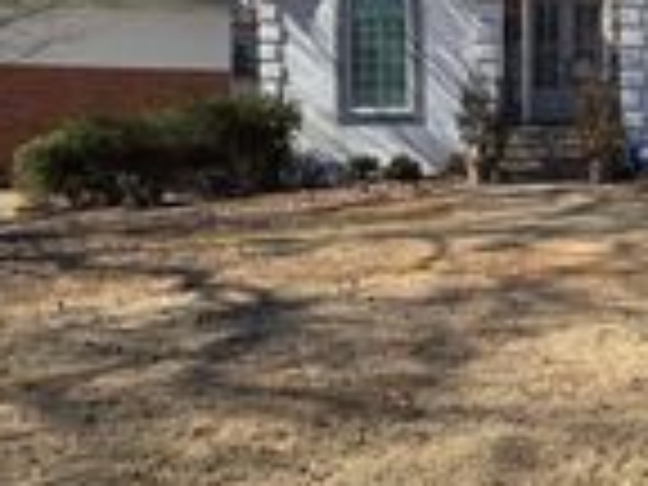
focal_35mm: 45
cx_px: 670
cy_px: 151
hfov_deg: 37.0
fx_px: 842
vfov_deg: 31.8
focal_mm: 2.2
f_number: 2.2
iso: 50
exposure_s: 1/1636
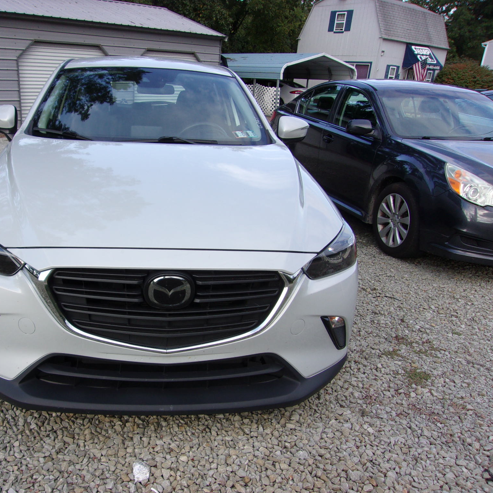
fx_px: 516
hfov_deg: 50.4
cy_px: 247
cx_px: 177
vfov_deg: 51.1
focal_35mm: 32
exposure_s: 1/280
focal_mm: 4.9
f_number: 3
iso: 80
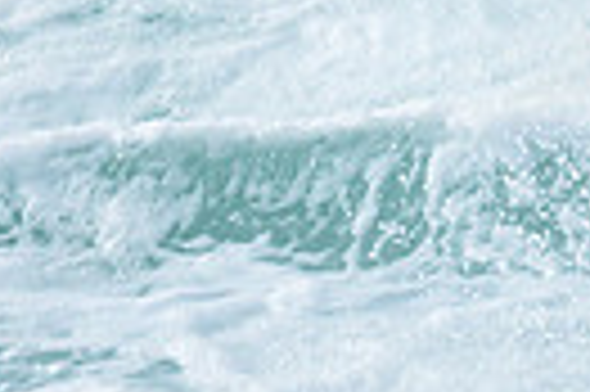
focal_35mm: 4878
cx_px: 707
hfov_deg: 0.4
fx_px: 79845
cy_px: 33
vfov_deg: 0.3
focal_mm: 800
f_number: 6.3
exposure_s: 1/2000
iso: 160
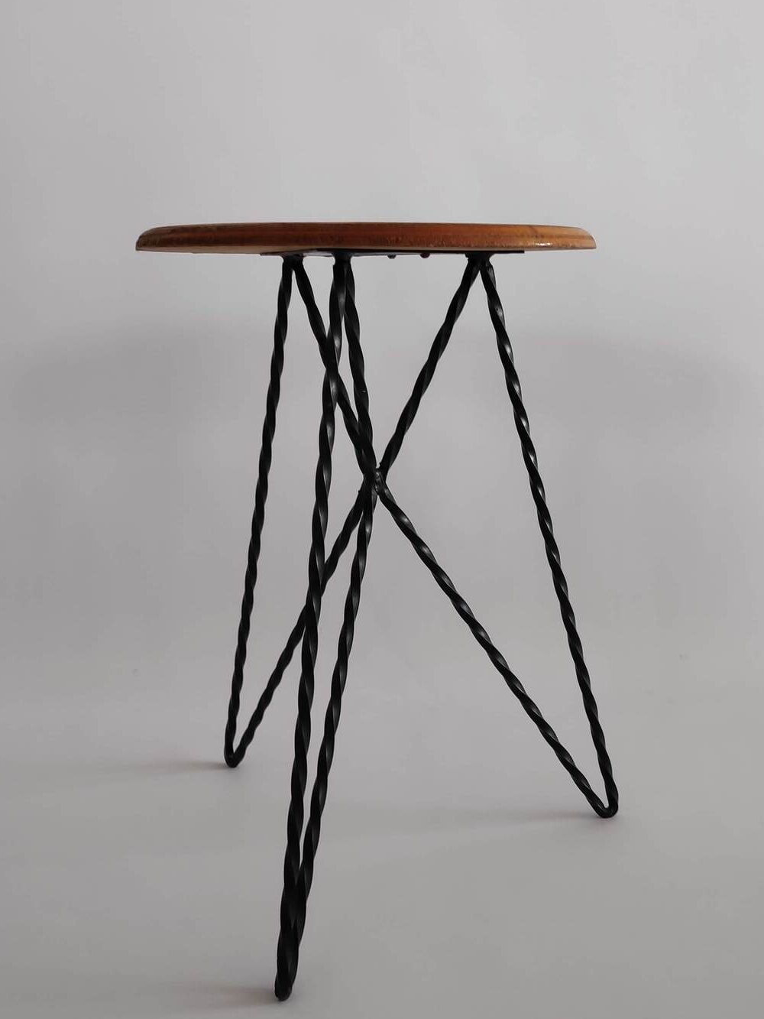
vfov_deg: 59.8
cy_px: 571
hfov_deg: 46.8
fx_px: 883
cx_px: 387
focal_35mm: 30
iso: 191
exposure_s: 1/100
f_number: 1.9
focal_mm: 3.94
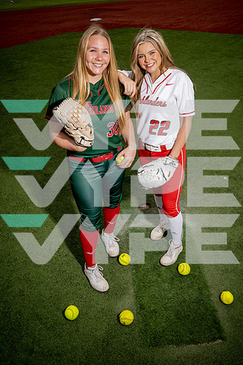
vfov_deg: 60.3
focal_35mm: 31
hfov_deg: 42.3
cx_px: 122
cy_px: 182
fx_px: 314
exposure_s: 1/250
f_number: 8
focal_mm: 31
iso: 100
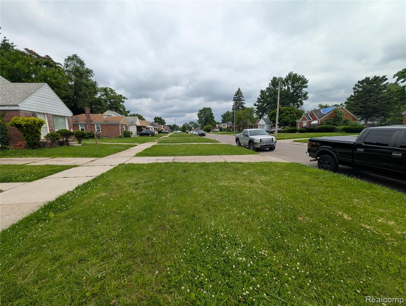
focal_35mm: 12
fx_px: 141
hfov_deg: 110.5
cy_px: 153
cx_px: 203
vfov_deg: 94.6
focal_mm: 2.02
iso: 52
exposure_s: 1/2786
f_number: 1.7
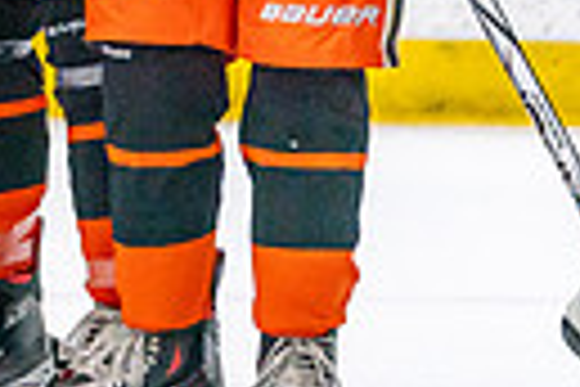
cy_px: -421
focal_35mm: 660
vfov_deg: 2.1
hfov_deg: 3.1
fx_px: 10633
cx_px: -472
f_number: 2.8
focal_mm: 147
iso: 3200
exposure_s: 1/1250
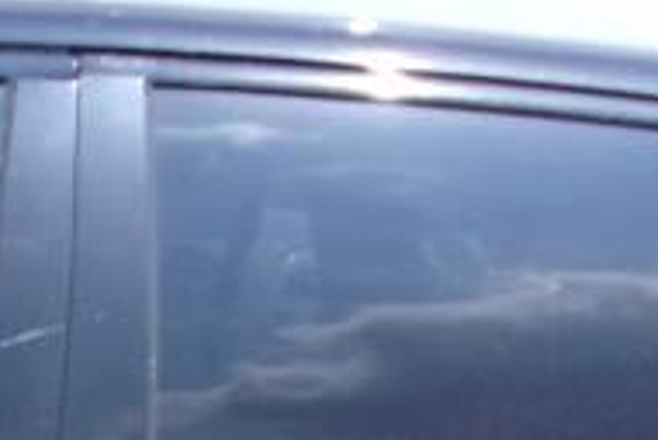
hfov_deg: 16.7
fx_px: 2158
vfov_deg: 11.0
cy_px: 724
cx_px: -94
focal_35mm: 118
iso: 200
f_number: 10.4
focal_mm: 4.9
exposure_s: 1/160
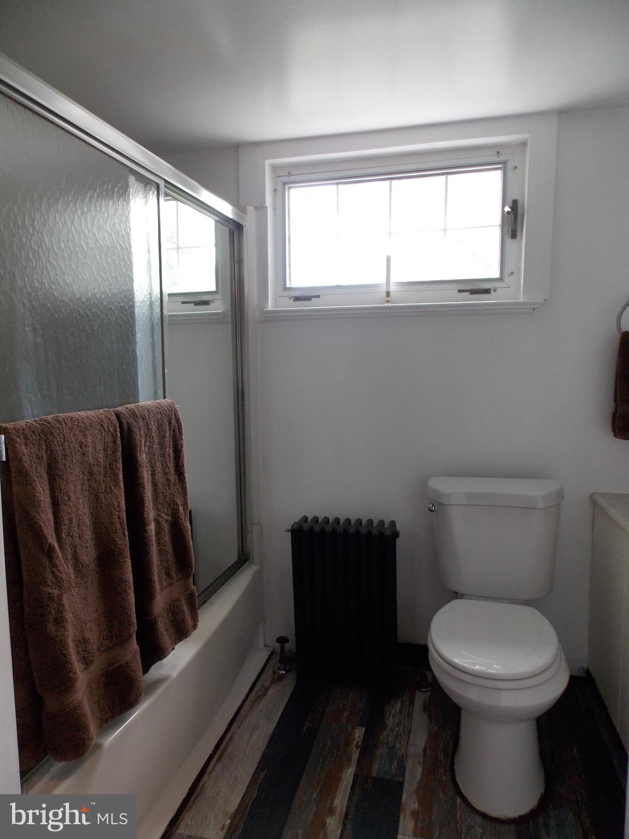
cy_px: 420
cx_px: 314
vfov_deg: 73.9
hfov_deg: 58.9
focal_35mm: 23
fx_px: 558
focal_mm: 4
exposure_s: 1/30
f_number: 3.1
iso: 200
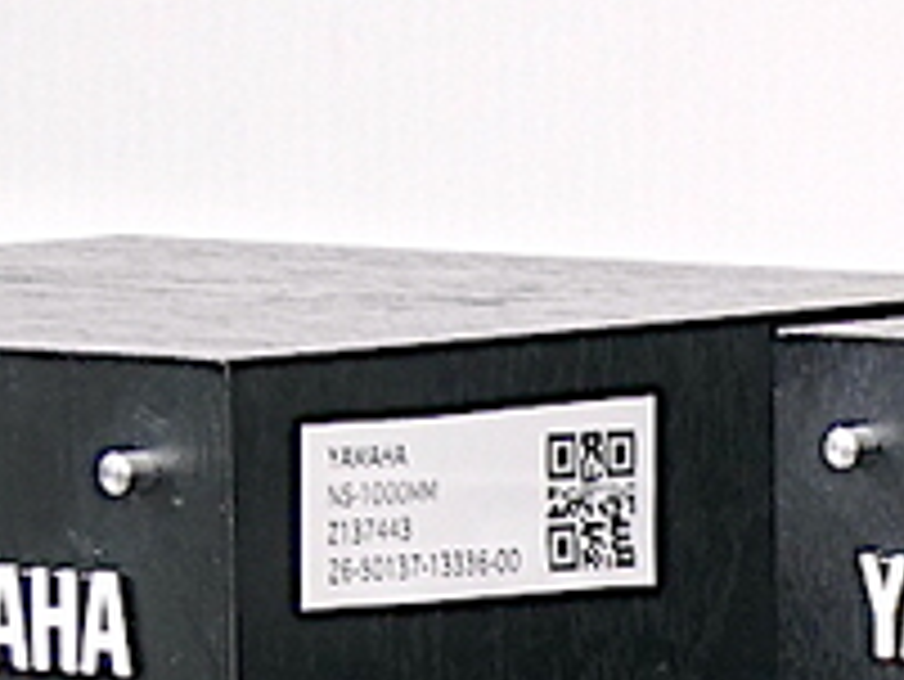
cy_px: 1401
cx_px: 949
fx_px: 16828
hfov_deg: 3.1
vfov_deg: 2.3
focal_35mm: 644
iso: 100
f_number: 5.3
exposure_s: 1.3
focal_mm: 24.2
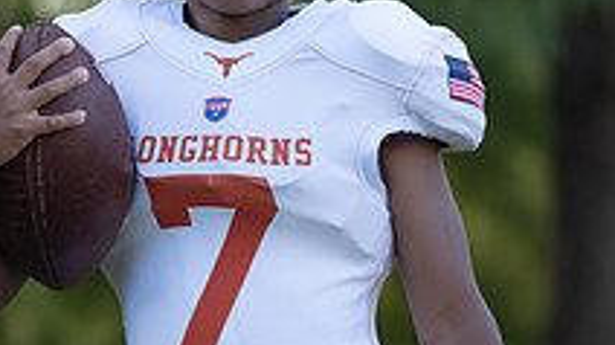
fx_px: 6340
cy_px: 180
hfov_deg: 5.6
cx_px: 287
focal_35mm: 389
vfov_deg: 3.1
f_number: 2.8
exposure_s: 1/400
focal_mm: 106
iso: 160
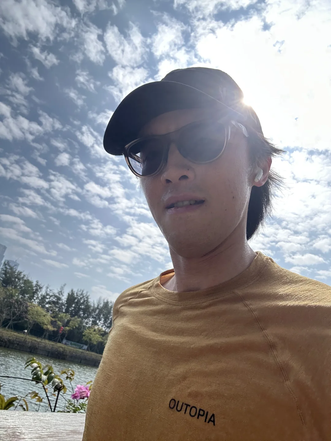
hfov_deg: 58.9
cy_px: 220
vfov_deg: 73.9
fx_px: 293
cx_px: 166
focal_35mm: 23
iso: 25
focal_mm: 2.69
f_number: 1.9
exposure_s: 1/1101
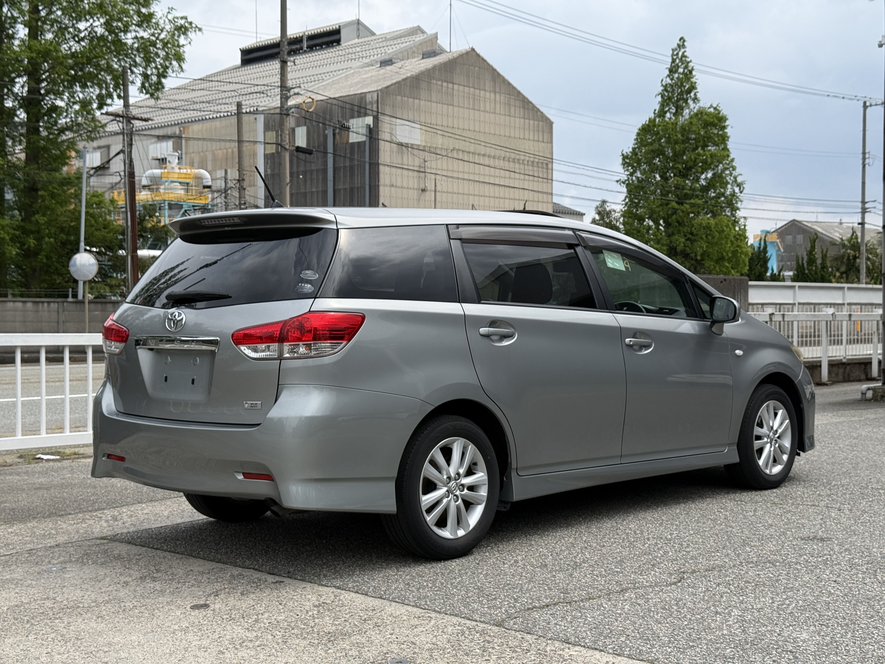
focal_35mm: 48
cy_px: 332
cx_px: 442
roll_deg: +0.7
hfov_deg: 39.7
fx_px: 1227
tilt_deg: -1.3
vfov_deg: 30.3
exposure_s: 1/3704
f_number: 1.78
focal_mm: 6.76
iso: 80
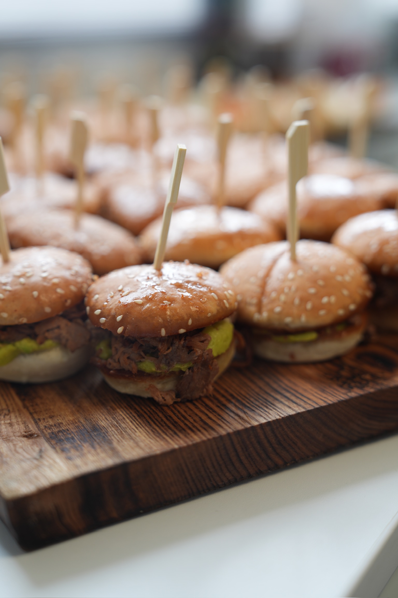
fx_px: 829
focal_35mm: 50
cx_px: 199
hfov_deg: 27.0
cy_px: 299
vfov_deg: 39.6
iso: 100
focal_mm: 50
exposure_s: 1/60
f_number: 2.8
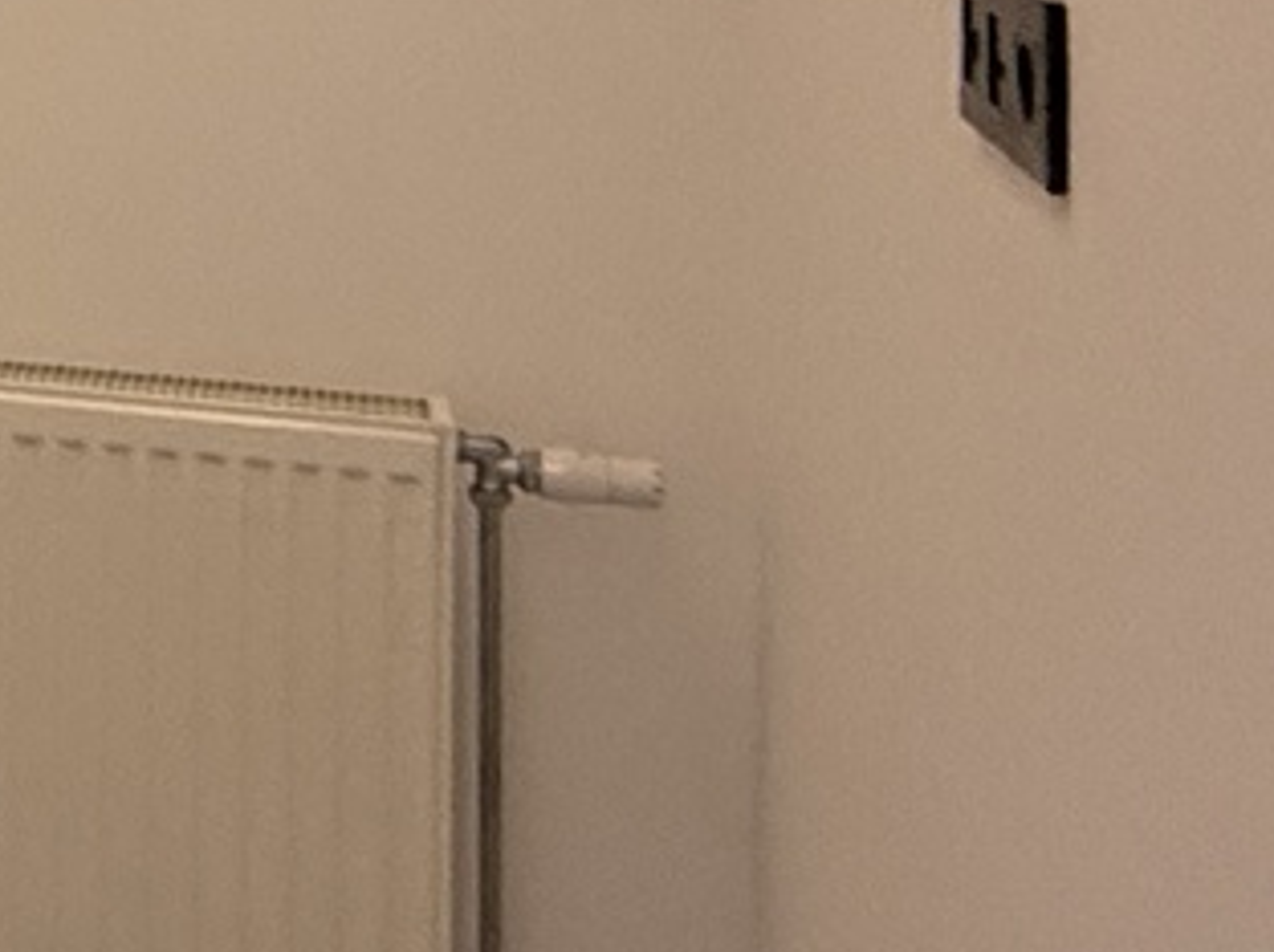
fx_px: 3161
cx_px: -1461
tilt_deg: -0.4
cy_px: -256
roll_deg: +0.8
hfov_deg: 16.1
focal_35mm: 86
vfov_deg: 16.3
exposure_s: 1/100
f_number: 2.2
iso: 400
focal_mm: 2.22
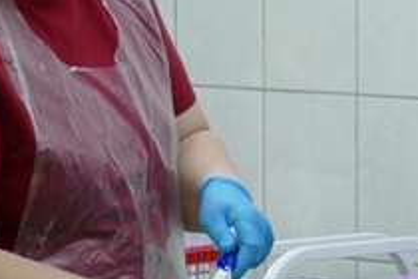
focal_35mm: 307
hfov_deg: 6.7
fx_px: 3564
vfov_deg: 4.5
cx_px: 398
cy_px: 177
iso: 500
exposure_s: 1/80
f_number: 3.8
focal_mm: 31.44
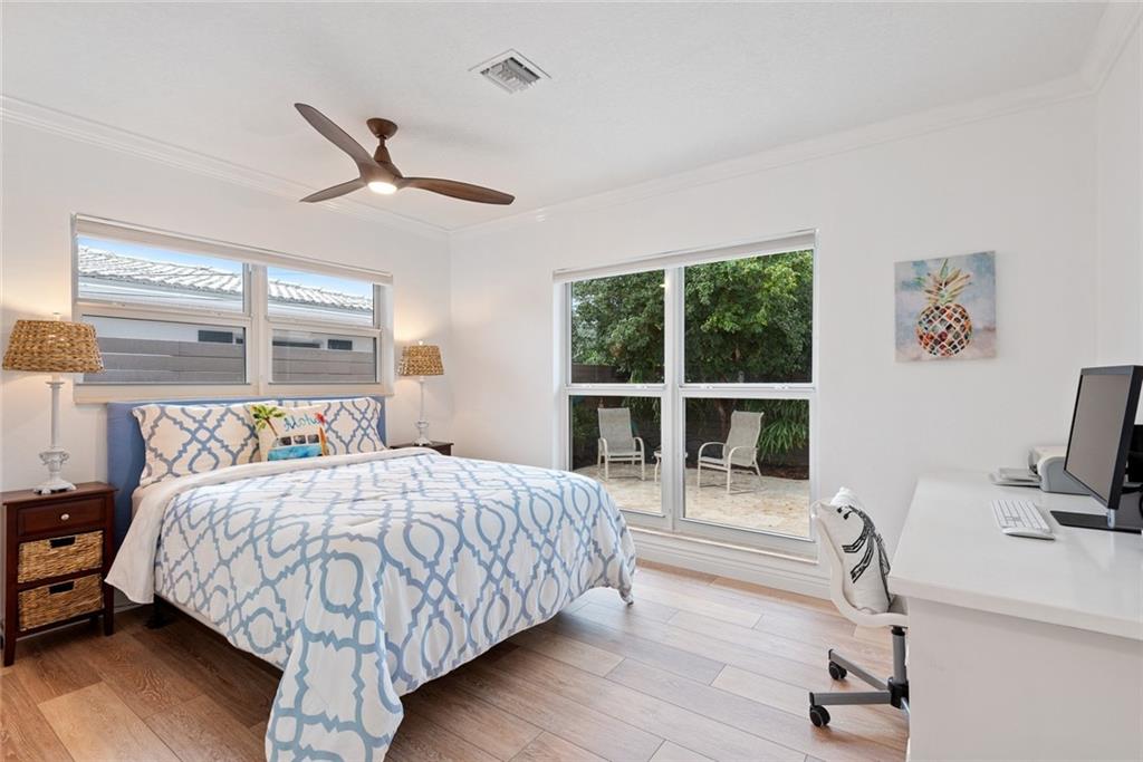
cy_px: 381
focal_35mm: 16
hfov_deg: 96.7
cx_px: 572
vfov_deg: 73.8
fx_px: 508
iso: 250
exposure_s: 1/10
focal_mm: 16
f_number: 8
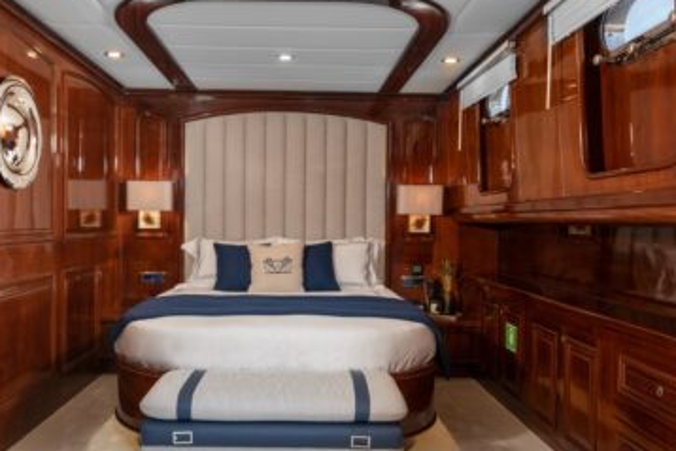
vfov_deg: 43.6
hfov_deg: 61.8
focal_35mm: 30
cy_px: 243
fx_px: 564
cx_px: 313
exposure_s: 1/3
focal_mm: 14
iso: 640
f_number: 9
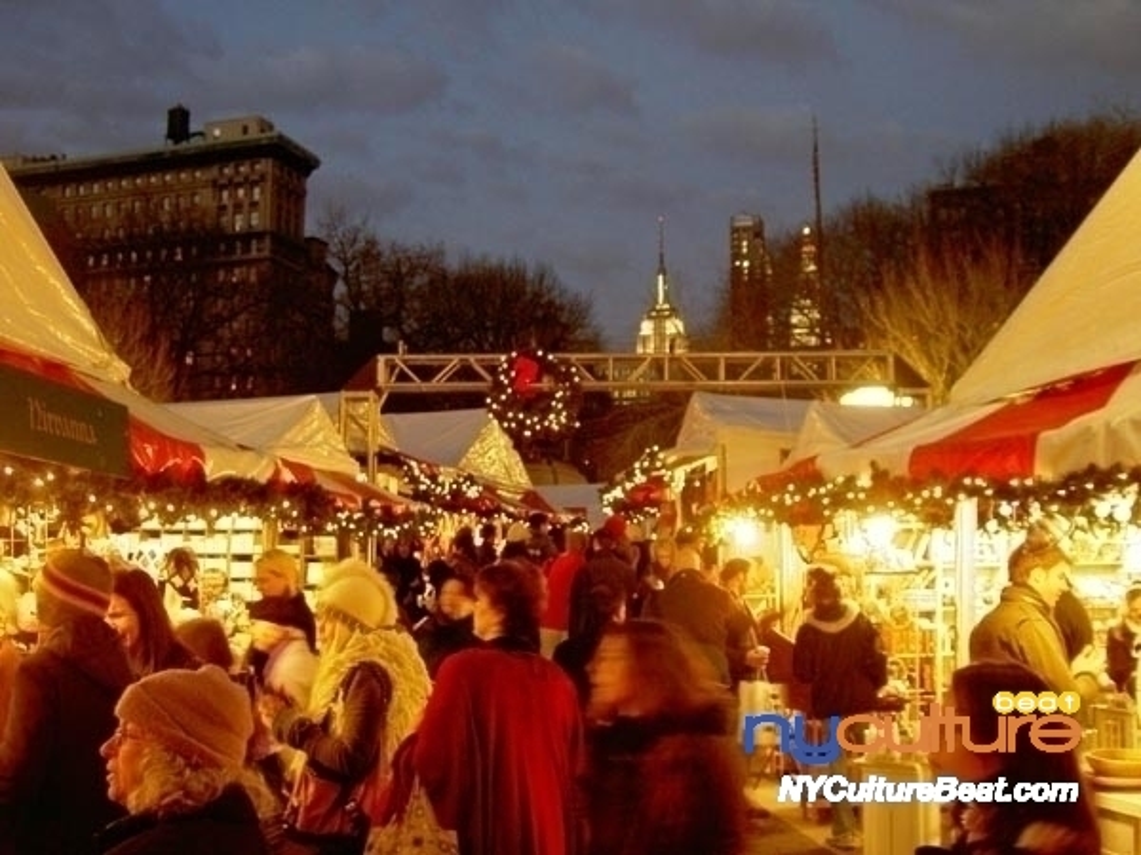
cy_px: 428
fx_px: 1286
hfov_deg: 47.9
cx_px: 570
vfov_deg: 36.8
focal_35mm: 39
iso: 100
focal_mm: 8
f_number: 2.8
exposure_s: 1/8
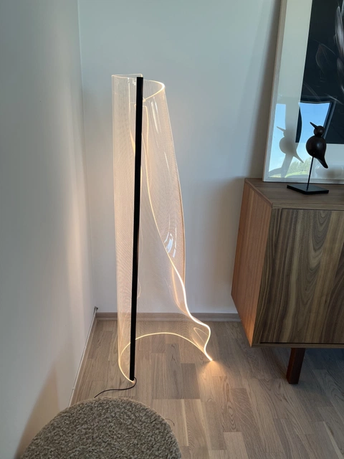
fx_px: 345
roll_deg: -2.0
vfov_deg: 67.3
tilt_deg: -20.5
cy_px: 230
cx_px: 172
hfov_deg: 53.1
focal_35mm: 26
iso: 32
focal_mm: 5.7
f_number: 1.5
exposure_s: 1/119
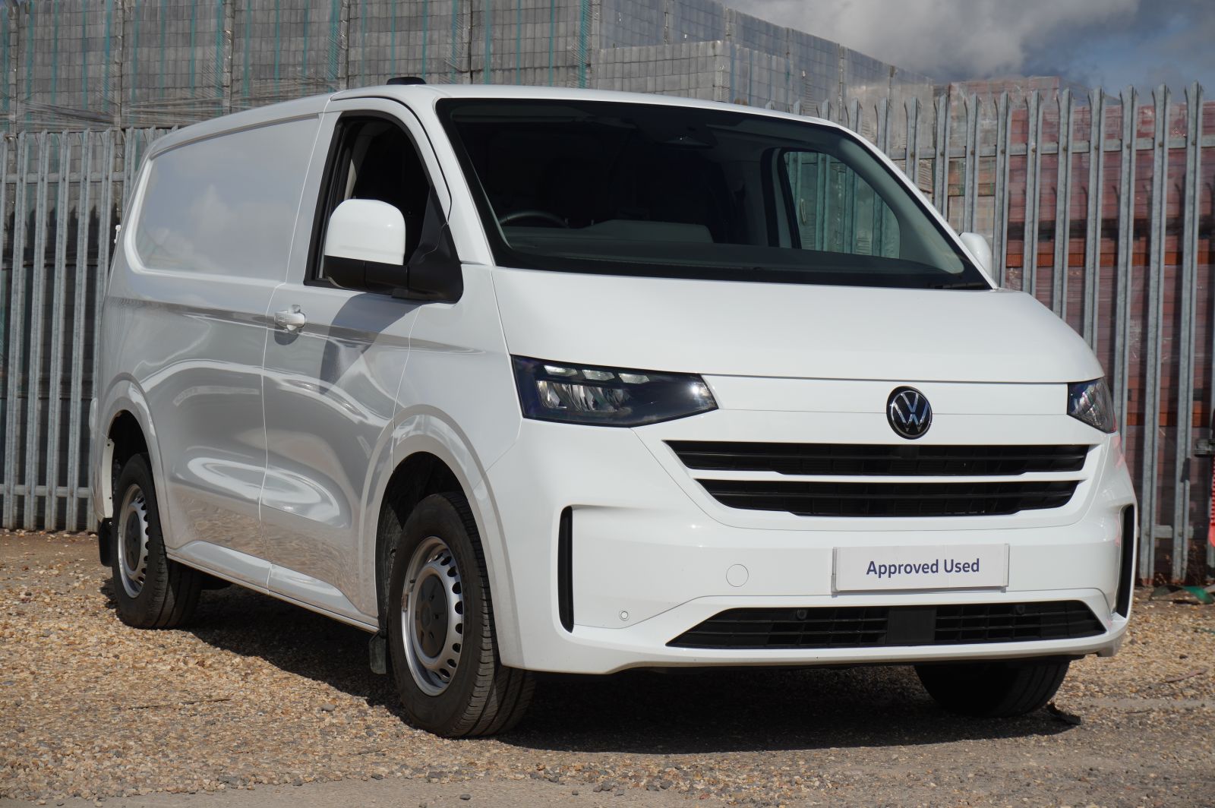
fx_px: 2529
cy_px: 404
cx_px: 608
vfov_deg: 18.2
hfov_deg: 27.0
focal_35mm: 75
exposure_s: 1/350
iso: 100
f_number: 8
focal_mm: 50
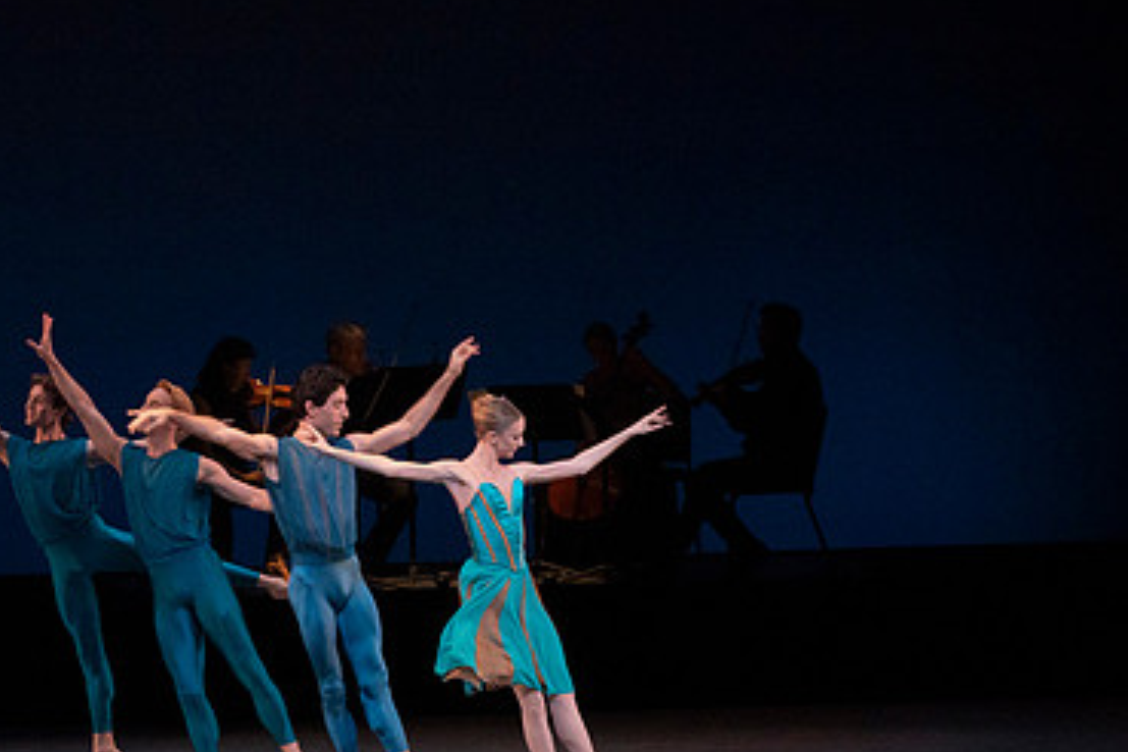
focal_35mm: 291
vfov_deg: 4.7
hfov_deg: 7.1
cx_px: 330
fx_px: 9117
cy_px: 420
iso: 8000
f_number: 7.1
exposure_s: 1/400
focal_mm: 185
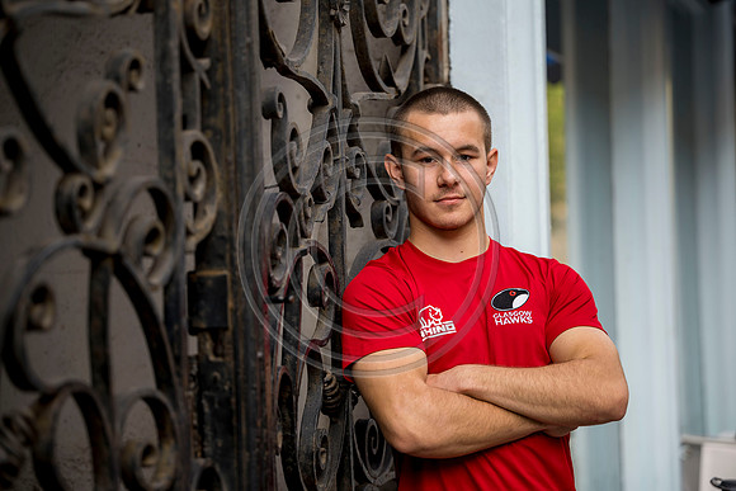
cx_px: 368
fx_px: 1983
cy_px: 246
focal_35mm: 97
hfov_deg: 21.0
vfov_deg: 14.1
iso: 125
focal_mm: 97
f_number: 2.8
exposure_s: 1/250
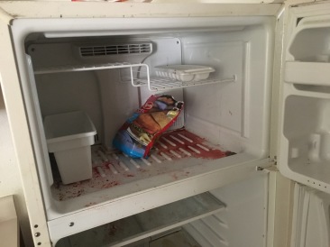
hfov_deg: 61.7
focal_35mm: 29
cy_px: 124
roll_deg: +4.9
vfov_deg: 48.2
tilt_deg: -16.4
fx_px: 276
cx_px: 165
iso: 320
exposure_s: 1/15
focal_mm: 4.15
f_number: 2.2
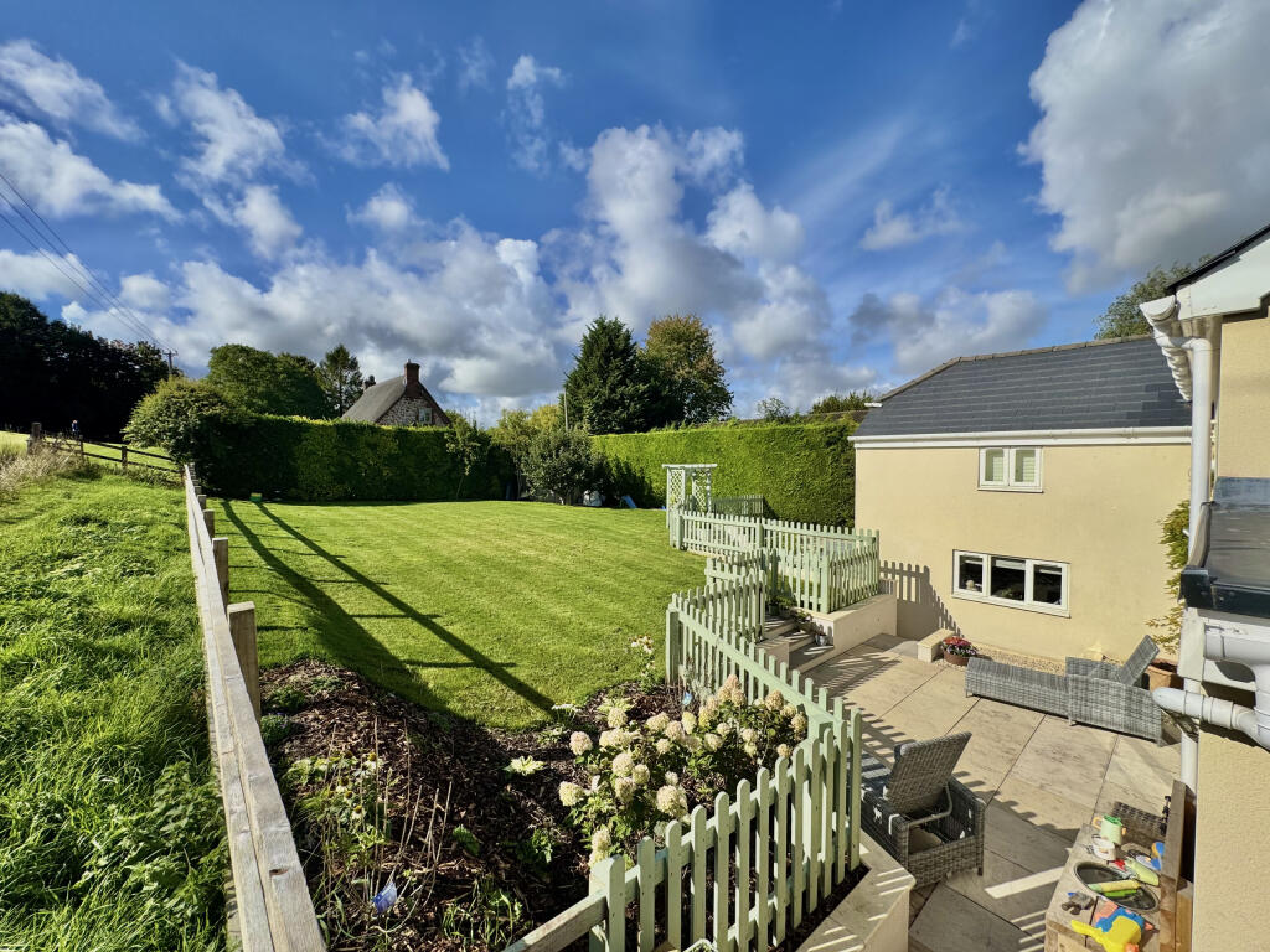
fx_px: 514
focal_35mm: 14
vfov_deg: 85.7
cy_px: 476
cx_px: 635
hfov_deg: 102.1
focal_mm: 2.22
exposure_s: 1/2494
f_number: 2.2
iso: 50
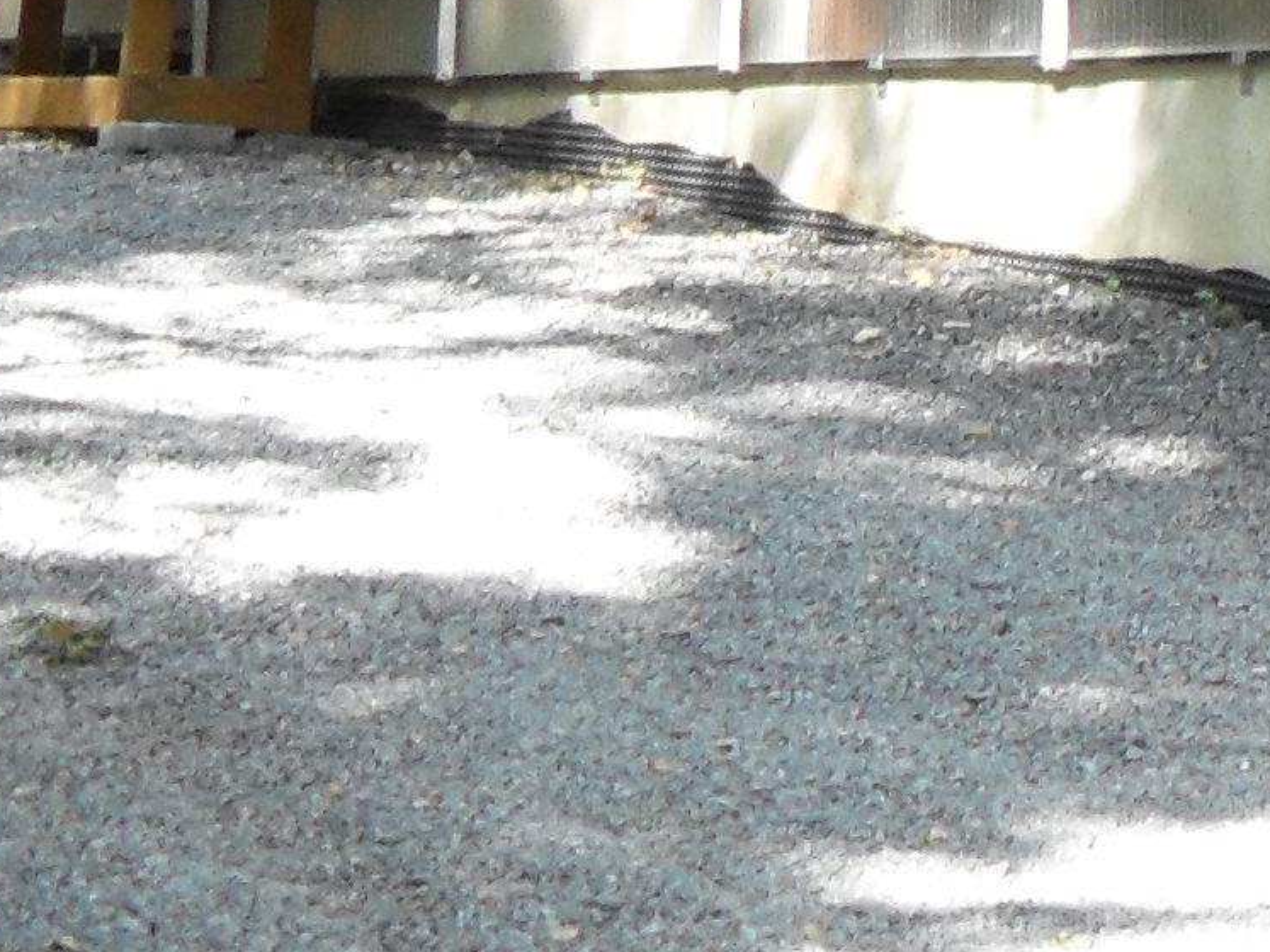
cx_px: 2261
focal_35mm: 171
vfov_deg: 8.1
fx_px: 6273
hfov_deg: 10.8
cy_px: -1153
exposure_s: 1/90
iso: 100
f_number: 2.8
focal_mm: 6.2
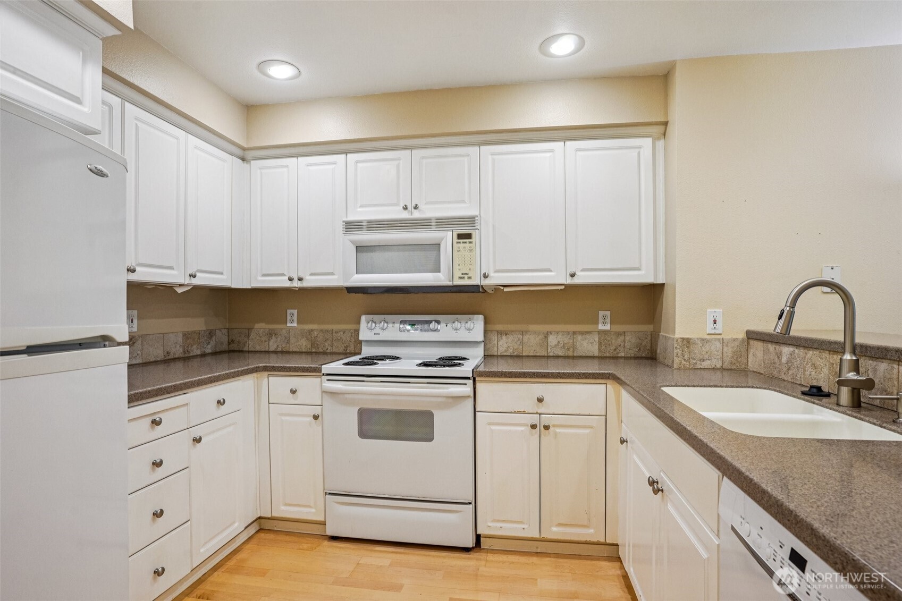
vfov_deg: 70.4
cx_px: 451
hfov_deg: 93.3
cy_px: 300
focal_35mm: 17
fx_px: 426
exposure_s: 1/15
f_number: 8
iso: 400
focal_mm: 17
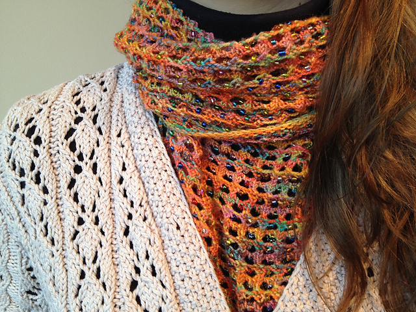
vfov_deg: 40.7
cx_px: 208
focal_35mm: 35
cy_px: 156
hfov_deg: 52.6
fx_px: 421
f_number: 2.4
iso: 64
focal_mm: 4.28
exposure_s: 1/60
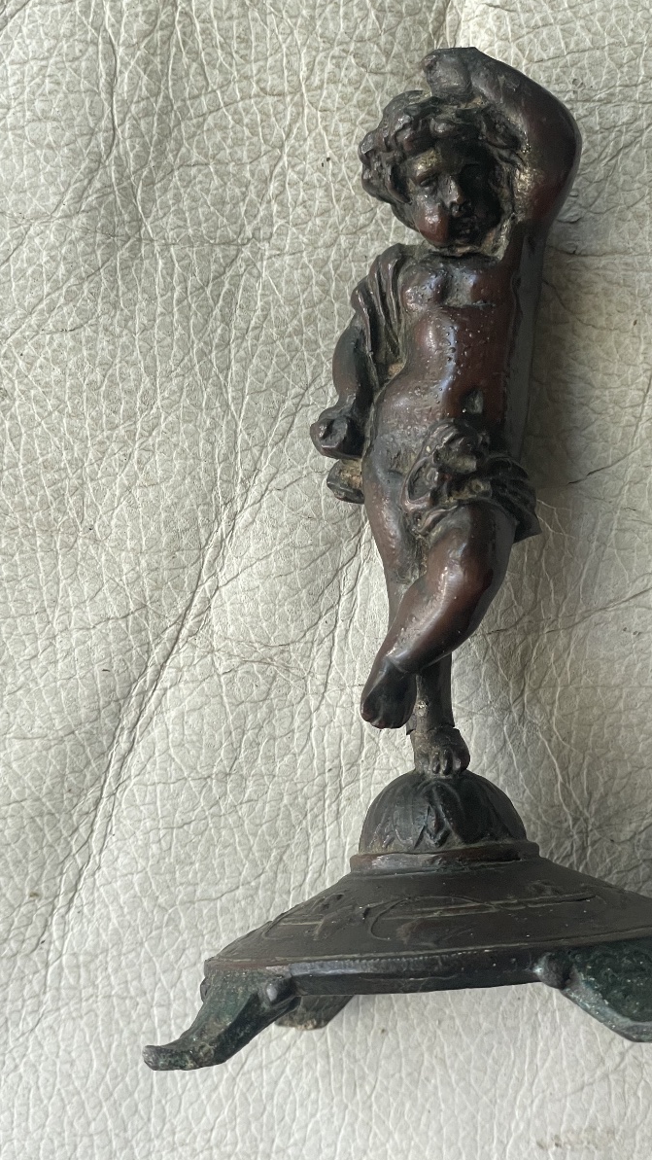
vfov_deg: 36.6
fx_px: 1752
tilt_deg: -83.6
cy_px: 582
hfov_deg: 21.0
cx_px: 421
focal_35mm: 57
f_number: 2
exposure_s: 1/99
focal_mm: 6
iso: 160
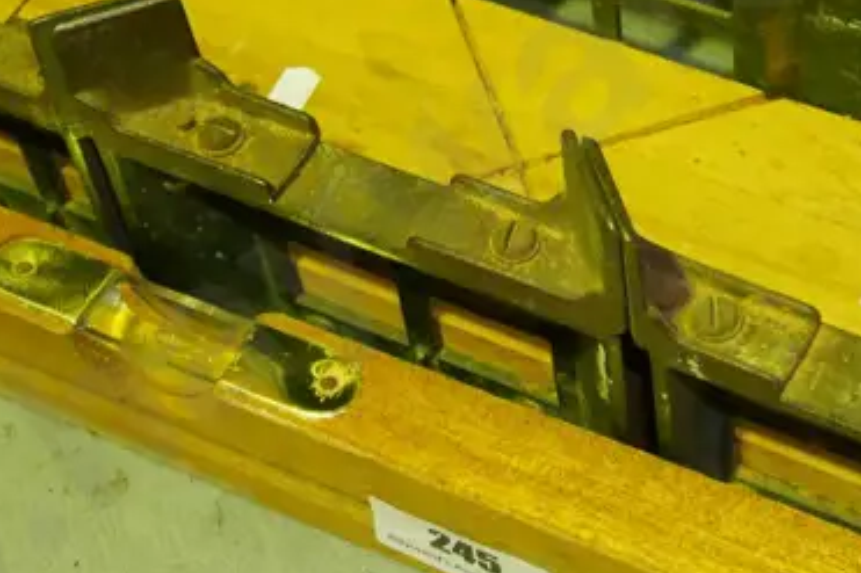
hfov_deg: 22.1
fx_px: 2199
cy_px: 140
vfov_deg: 14.8
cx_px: 492
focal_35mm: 92
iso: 3200
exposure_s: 1/160
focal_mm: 16
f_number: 4
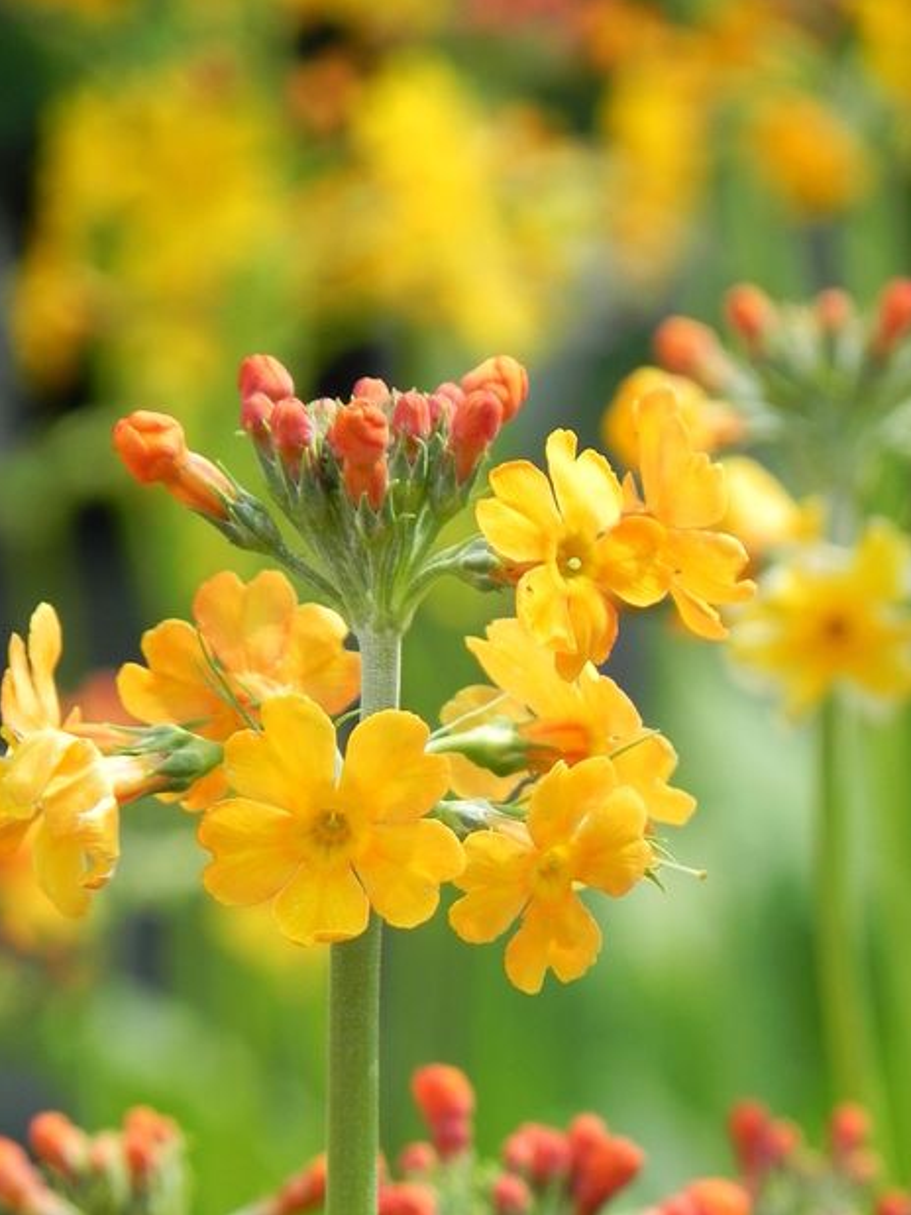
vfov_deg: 3.6
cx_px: 385
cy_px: 777
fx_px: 19271
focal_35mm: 549
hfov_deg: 2.7
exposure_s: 1/400
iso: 160
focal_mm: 75.7
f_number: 5
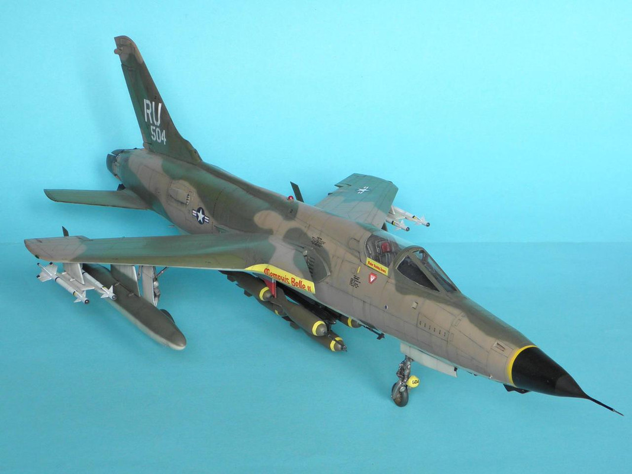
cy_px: 237
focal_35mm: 54
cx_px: 316
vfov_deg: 27.0
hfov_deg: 35.6
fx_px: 985
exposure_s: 1/13
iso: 100
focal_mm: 9.7
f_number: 4.1
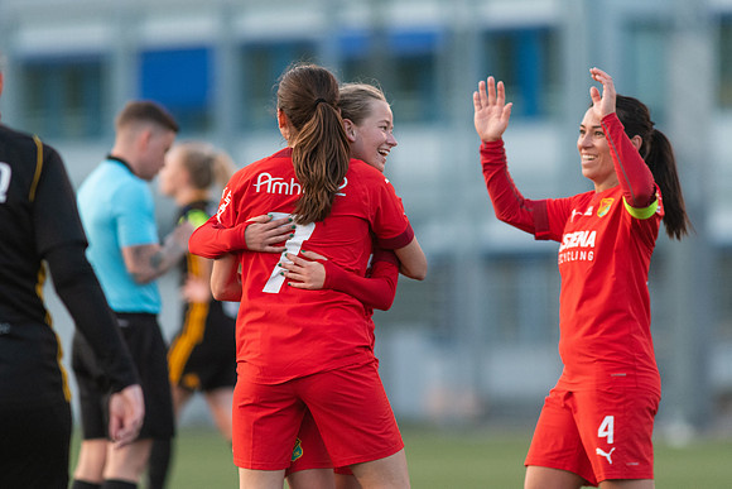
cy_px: 244
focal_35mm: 450
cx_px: 366
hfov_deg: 4.6
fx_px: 9152
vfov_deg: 3.1
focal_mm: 300
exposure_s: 1/800
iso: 1800
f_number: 3.2
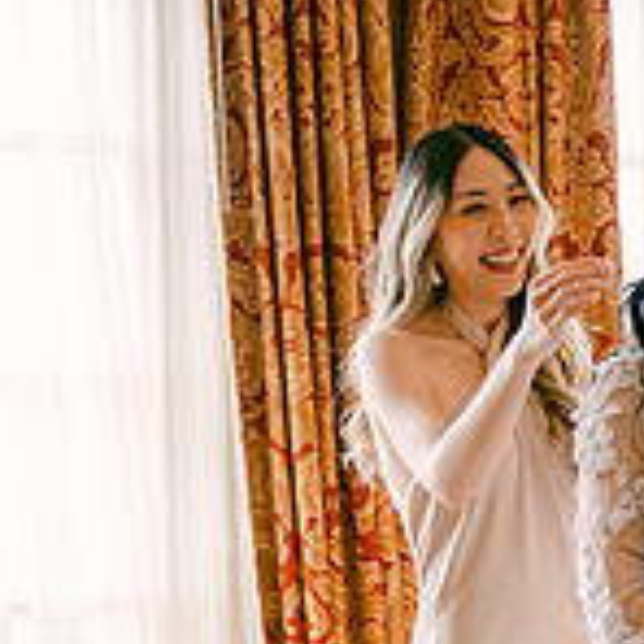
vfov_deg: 17.4
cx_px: 627
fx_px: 2000
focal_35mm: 95
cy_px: 796
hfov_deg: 17.9
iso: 400
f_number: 2.8
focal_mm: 28
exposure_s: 1/200
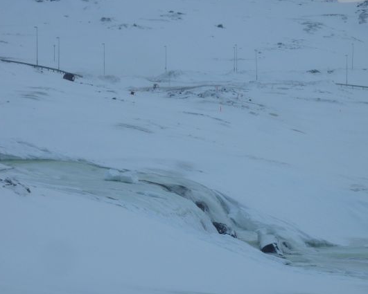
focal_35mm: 122
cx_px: 204
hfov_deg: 15.8
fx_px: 1329
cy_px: 205
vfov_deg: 12.6
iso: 80
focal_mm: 13.7
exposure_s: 1/320
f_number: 4.2
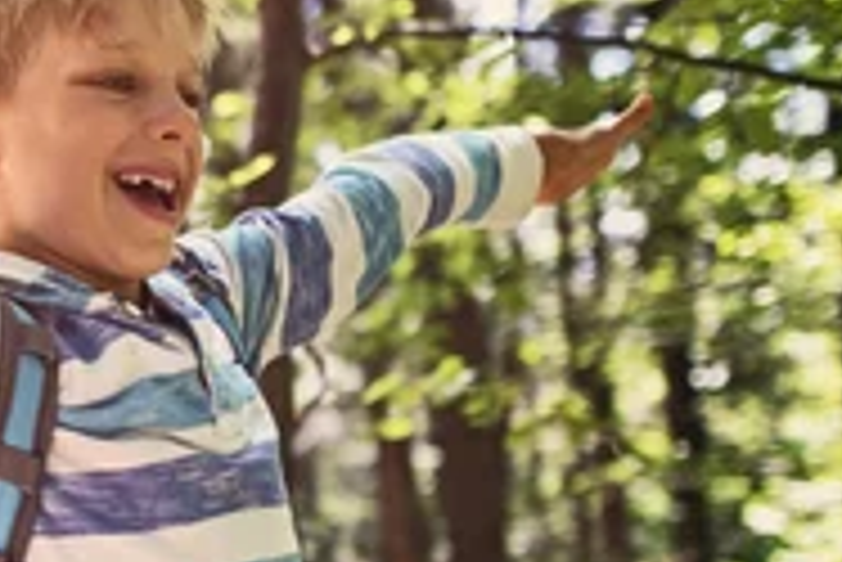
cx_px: -218
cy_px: 436
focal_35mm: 73
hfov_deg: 24.5
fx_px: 1709
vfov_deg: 18.6
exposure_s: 1/400
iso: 160
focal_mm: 24
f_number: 1.4
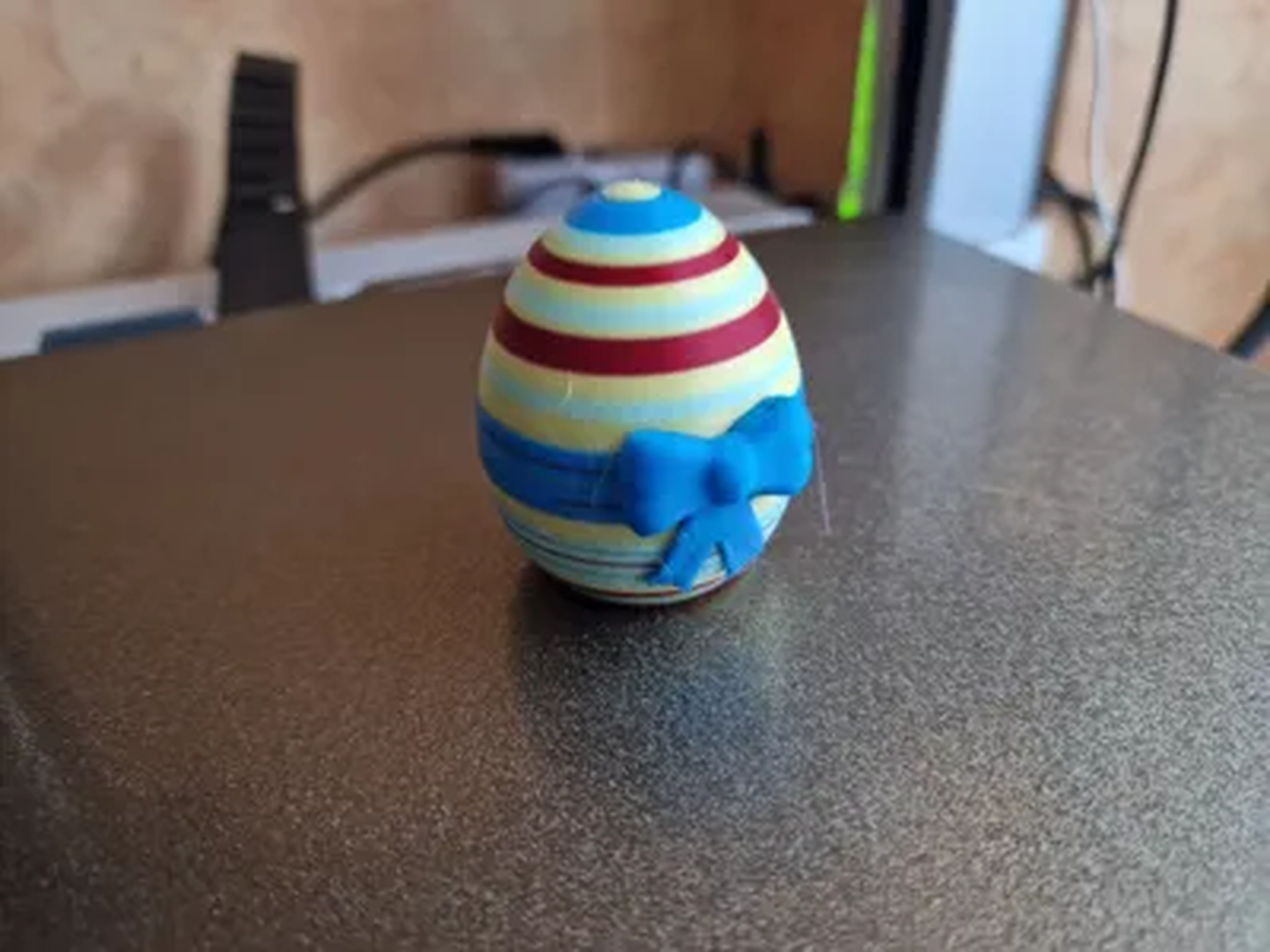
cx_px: 635
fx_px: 844
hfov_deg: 73.9
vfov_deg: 58.9
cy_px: 476
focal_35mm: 23
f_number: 1.8
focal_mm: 6.4
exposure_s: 1/30
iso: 640
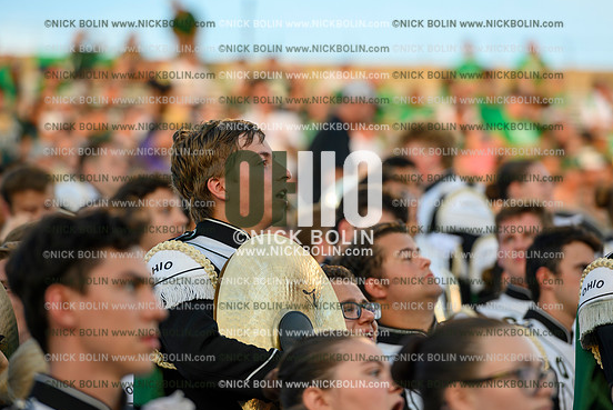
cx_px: 303
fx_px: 3579
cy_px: 204
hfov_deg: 9.8
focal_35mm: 210
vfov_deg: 6.6
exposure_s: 1/125
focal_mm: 200
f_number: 4
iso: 160
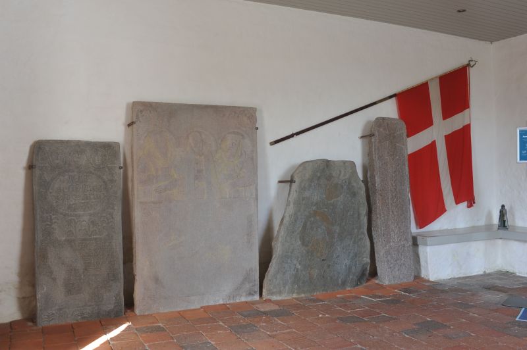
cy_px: 175
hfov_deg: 54.5
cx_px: 264
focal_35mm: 35
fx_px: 512
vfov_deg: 37.8
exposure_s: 1/80
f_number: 7.1
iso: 1000
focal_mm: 35
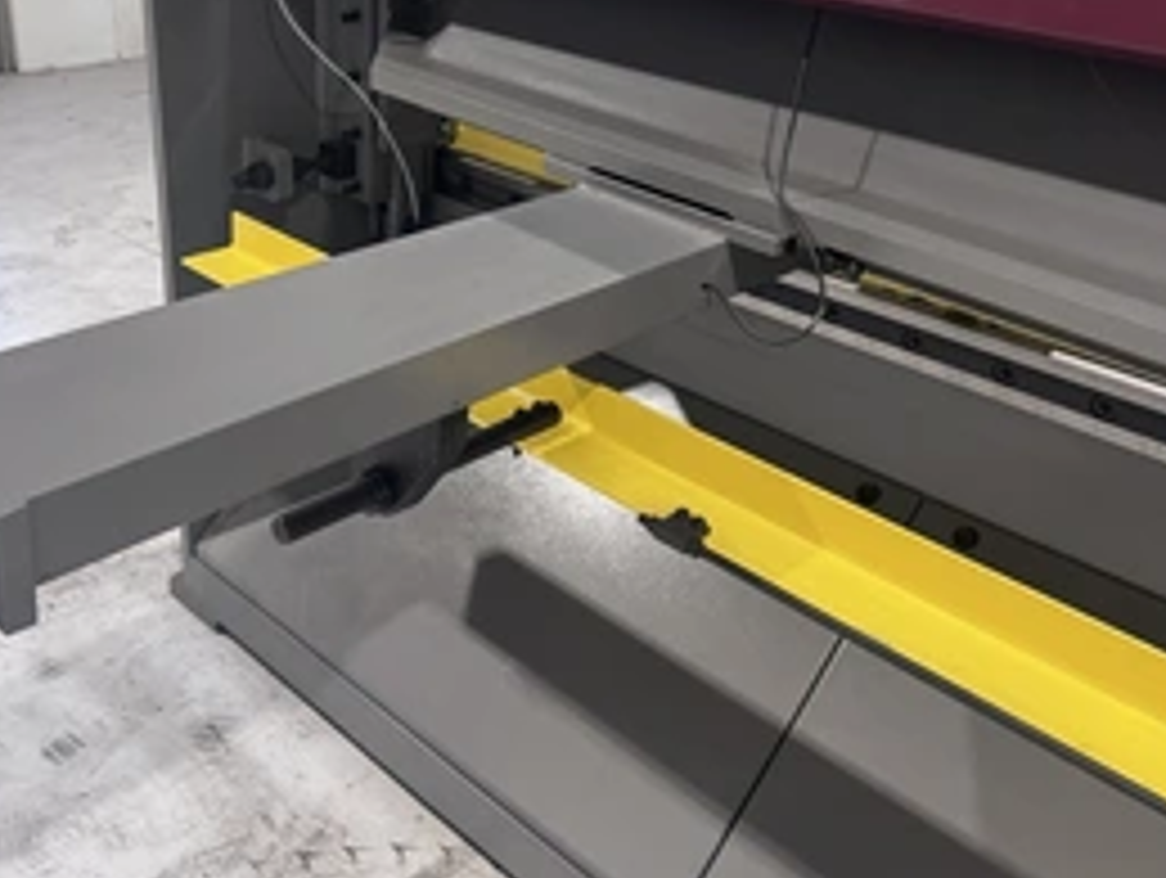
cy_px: 302
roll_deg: -0.9
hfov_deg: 49.6
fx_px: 1248
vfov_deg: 38.4
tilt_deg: -24.3
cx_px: 437
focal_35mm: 37
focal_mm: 6.76
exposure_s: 1/120
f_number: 1.78
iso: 200
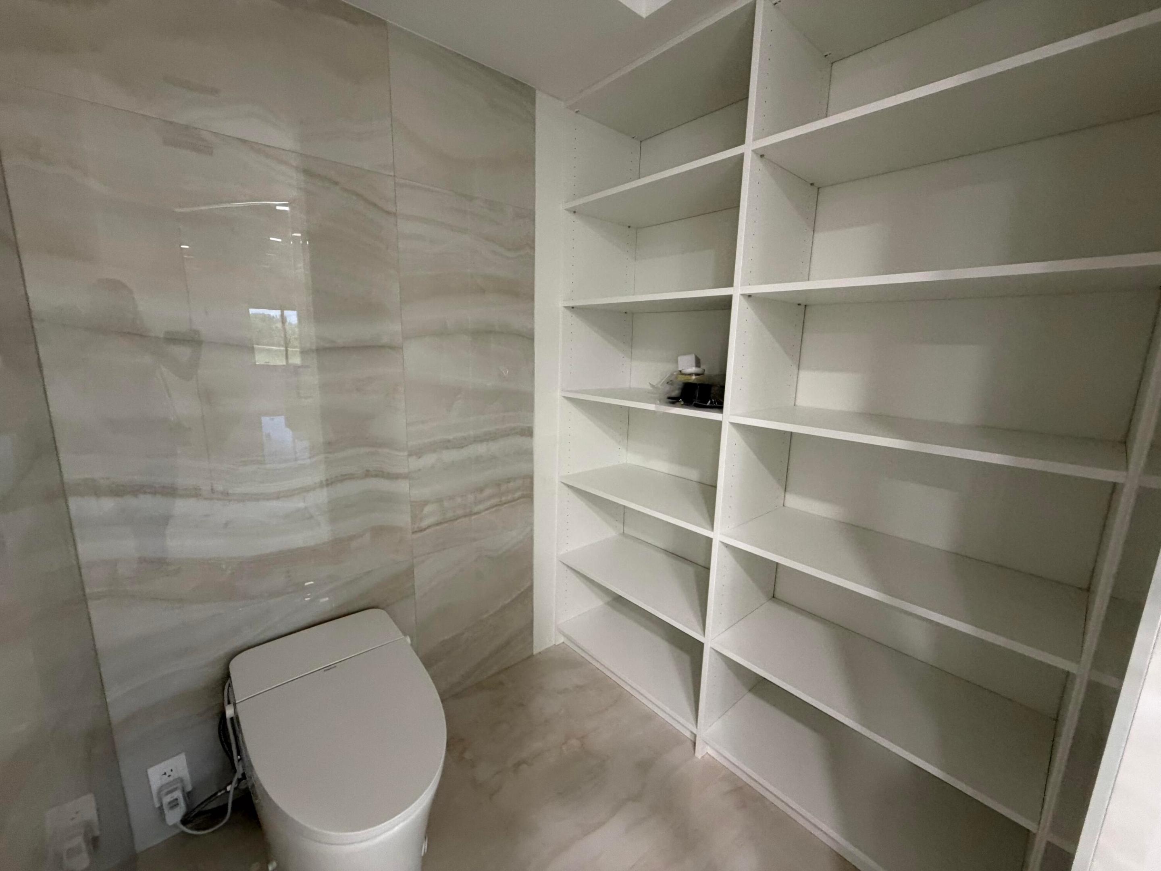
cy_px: 436
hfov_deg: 102.1
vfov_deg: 85.7
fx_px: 470
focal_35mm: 14
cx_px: 580
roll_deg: -1.4
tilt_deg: -10.8
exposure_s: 1/62
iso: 320
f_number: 2.2
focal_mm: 2.22
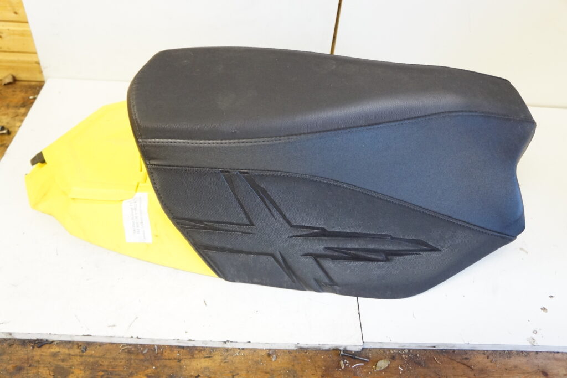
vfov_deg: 43.6
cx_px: 284
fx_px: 473
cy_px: 189
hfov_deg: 61.9
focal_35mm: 30
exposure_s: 1/60
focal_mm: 20
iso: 3200
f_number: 4
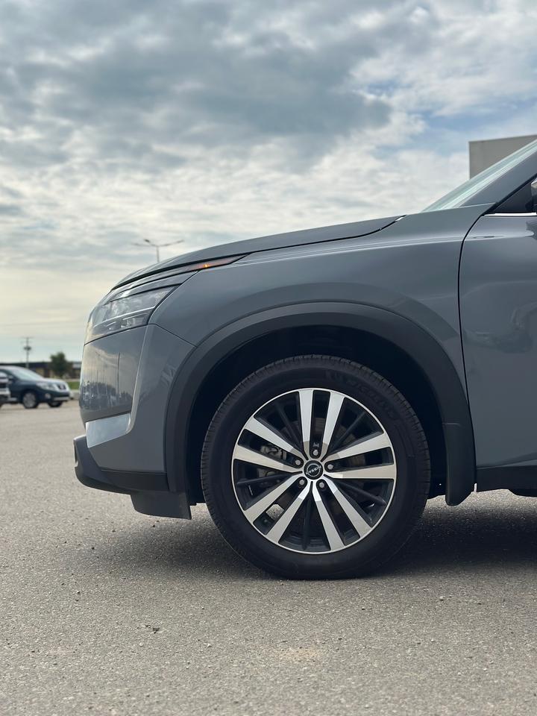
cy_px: 358
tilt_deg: +1.0
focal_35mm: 48
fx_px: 993
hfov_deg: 30.3
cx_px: 268
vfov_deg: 39.7
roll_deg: +1.5
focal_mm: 6.86
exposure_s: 1/6211
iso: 100
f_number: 1.78
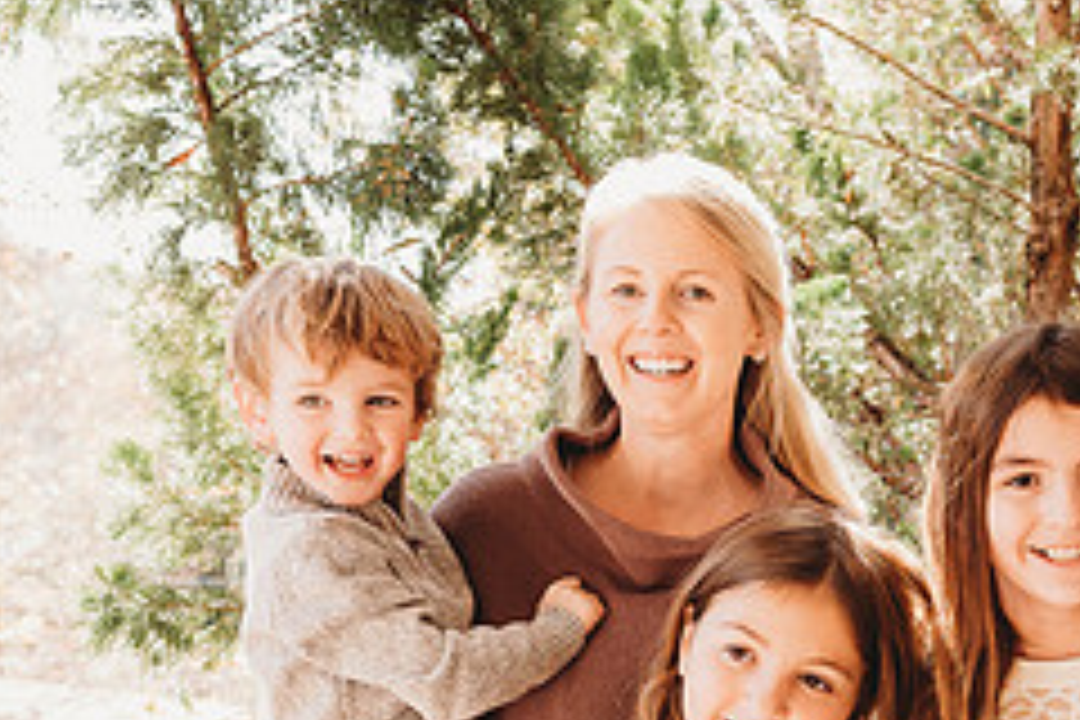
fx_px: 1740
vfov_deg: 22.5
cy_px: 718
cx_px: 932
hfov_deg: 33.0
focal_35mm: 58
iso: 400
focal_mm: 24
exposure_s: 1/200
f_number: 4.5
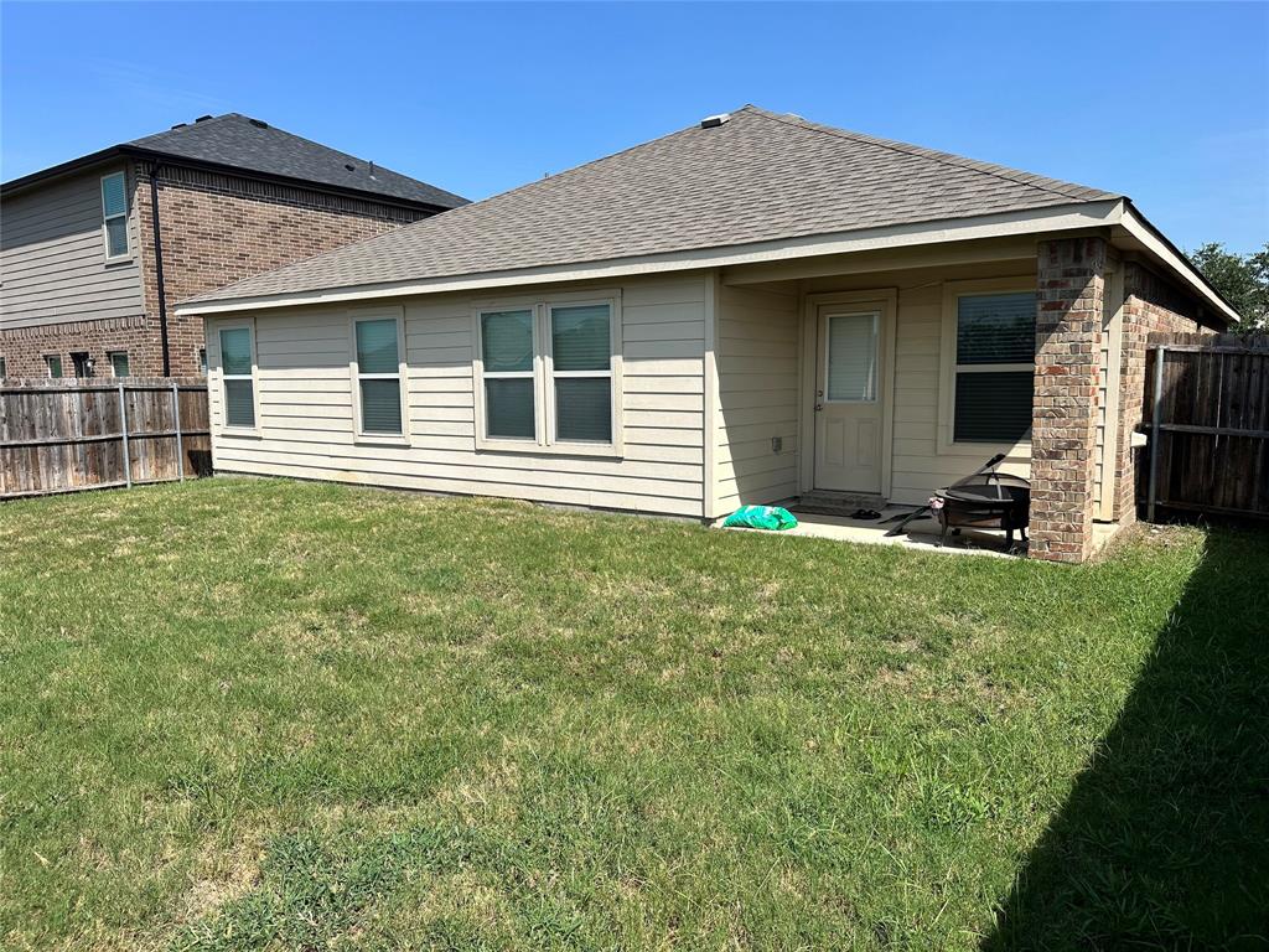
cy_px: 476
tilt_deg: -6.1
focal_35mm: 24
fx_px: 880
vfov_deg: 56.8
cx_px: 634
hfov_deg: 71.6
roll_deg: +0.6
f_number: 1.78
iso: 80
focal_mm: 6.86
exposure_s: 1/4762
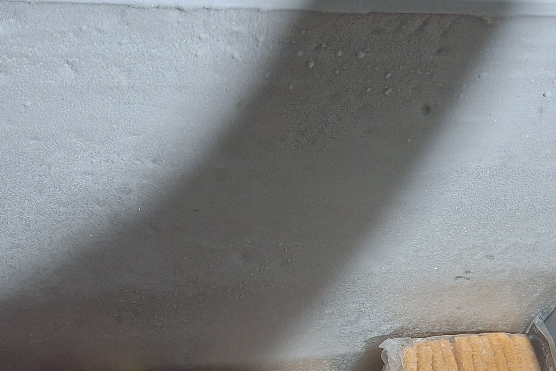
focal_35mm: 66
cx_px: 237
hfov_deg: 30.5
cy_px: 467
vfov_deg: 19.2
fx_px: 1019
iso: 400
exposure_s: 1/30
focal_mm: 5.54
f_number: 1.8
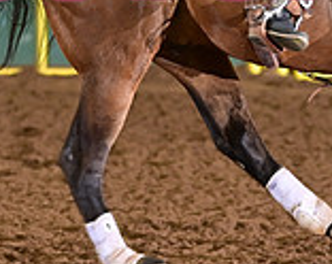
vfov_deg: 2.9
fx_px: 5146
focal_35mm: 525
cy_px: -105
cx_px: 168
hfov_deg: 3.7
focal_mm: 150
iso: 1250
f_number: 3.2
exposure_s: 1/200
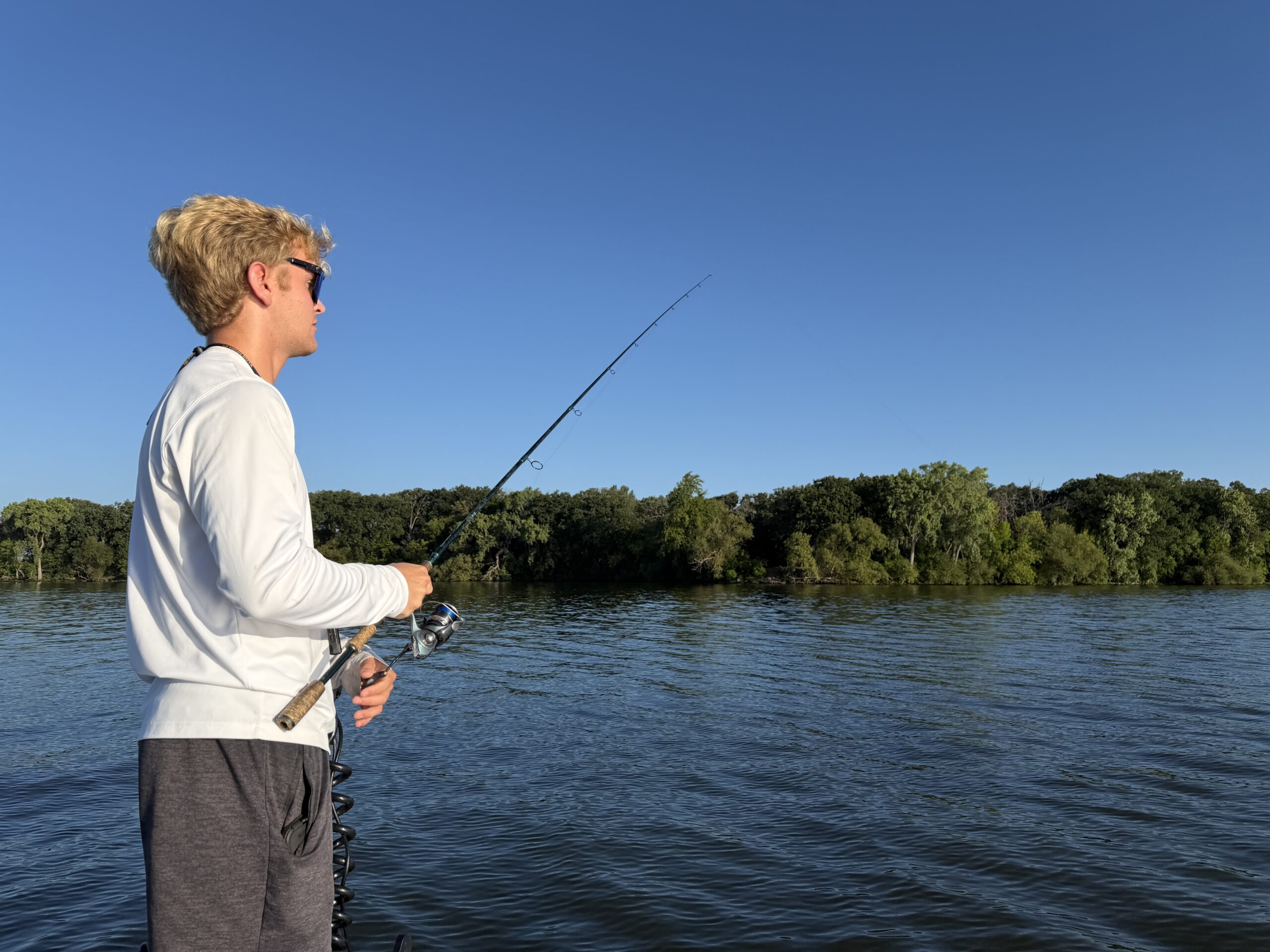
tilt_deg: +5.8
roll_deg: -1.6
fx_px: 881
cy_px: 476
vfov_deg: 56.8
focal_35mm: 24
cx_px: 635
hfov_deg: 71.6
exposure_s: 1/4975
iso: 80
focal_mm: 6.76
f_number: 1.78
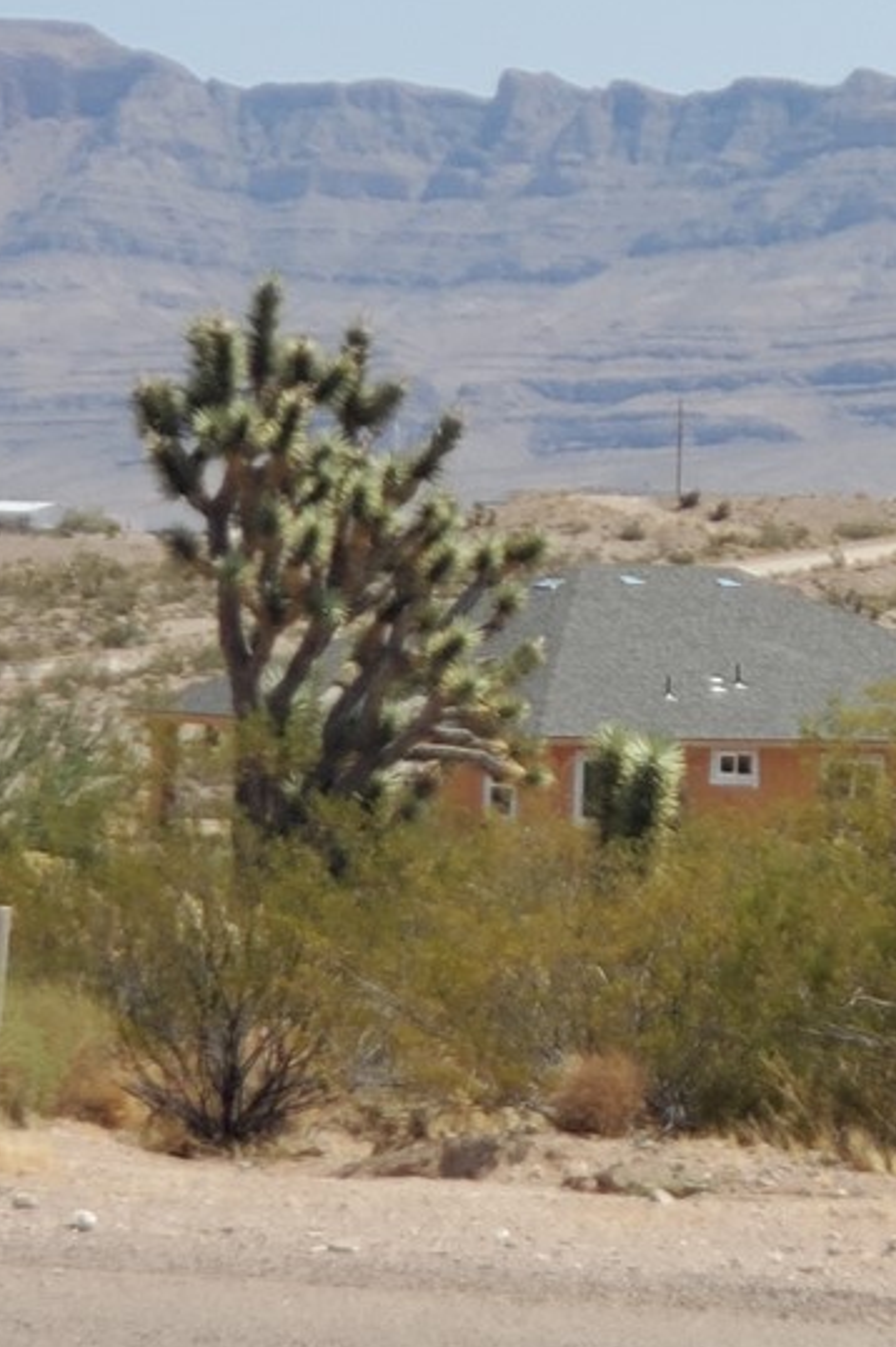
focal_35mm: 103
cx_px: 1121
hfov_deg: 12.9
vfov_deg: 19.8
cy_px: 466
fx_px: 3850
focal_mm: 6
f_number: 2.4
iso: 50
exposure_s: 1/1013
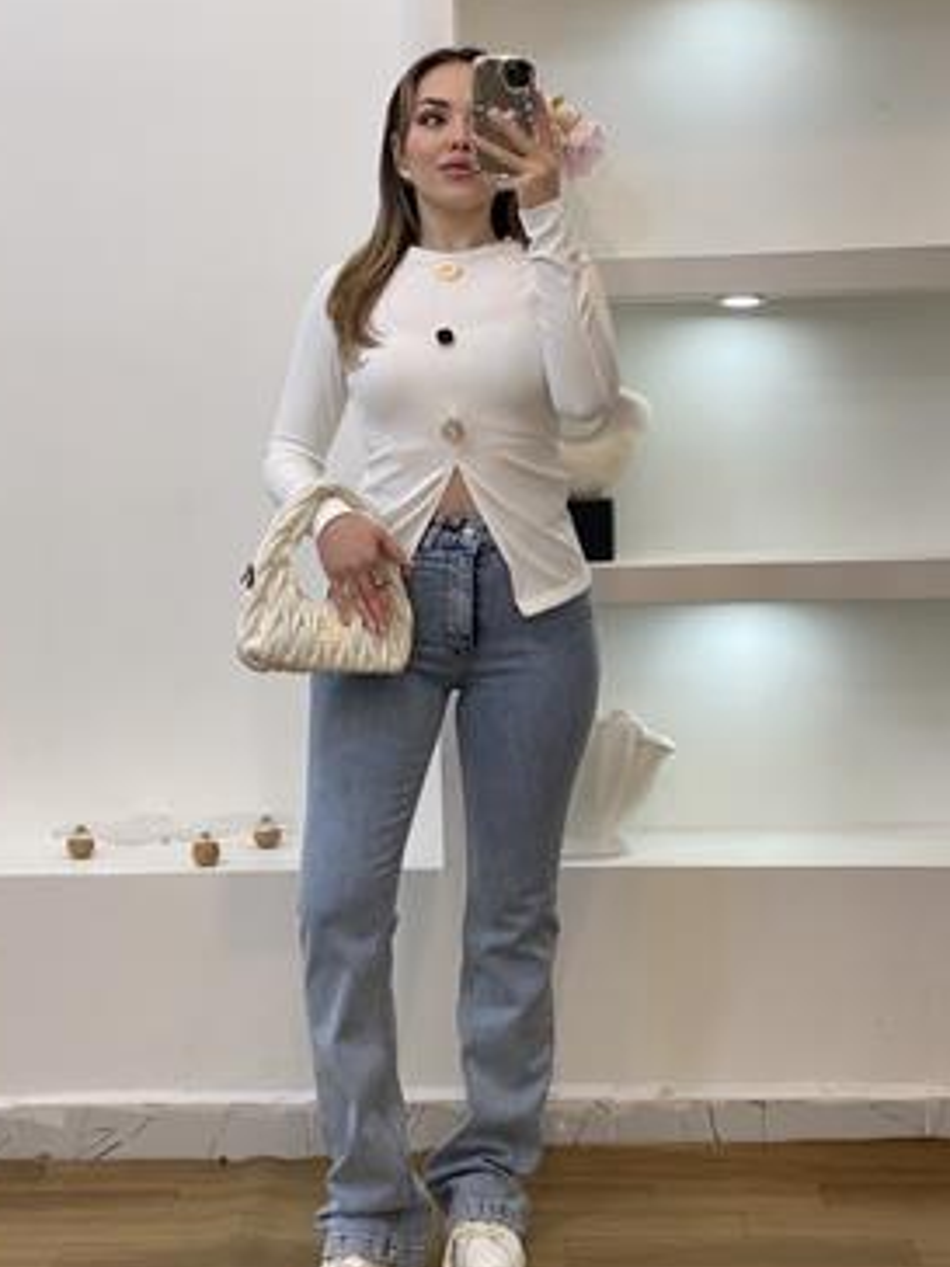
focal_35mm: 59
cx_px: 435
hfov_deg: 24.8
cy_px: 649
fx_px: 2159
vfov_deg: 32.7
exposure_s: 1/100
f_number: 2
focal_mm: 6
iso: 64
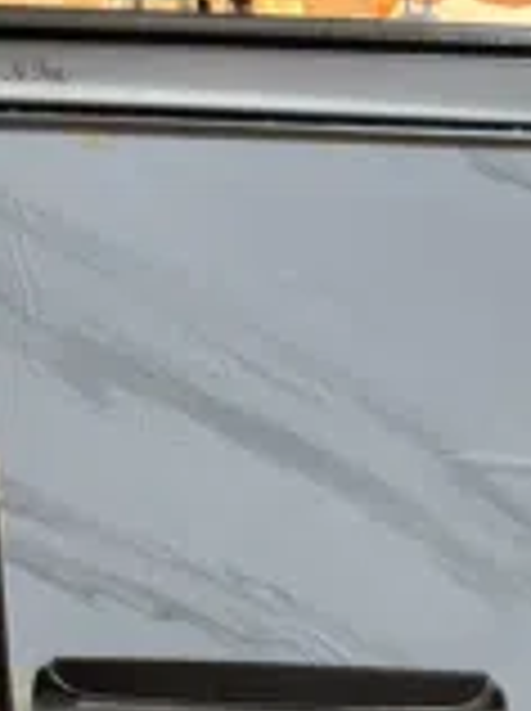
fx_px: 1354
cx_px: 486
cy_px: 882
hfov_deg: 21.7
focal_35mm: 66
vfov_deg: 25.9
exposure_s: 1/50
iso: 500
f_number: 1.6
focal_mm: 5.96
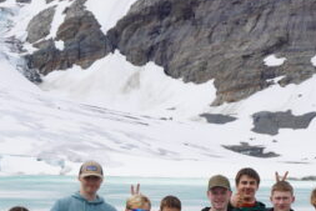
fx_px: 839
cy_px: 251
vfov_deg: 13.9
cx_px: 100
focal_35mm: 96
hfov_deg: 21.2
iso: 100
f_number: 5
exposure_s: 1/1000
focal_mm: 21
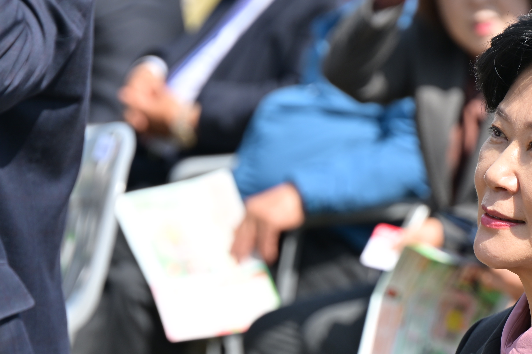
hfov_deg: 4.2
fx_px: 7314
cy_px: 336
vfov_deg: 2.8
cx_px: 317
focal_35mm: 495
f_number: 7.1
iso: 100
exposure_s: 1/250
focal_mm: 200
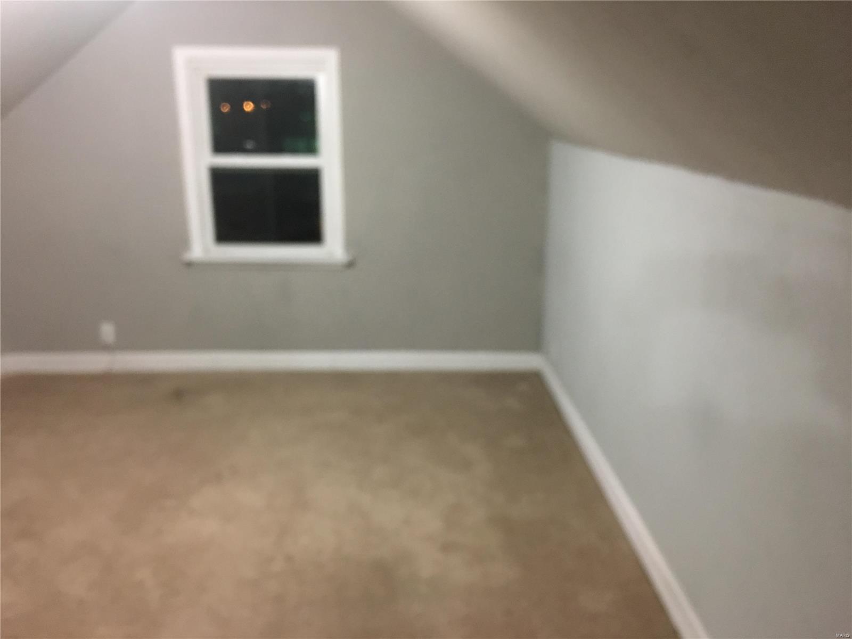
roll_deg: -1.1
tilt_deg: -14.8
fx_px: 714
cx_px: 426
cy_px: 320
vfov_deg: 48.2
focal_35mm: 29
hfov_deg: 61.7
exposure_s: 1/4
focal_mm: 4.15
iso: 100
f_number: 2.2
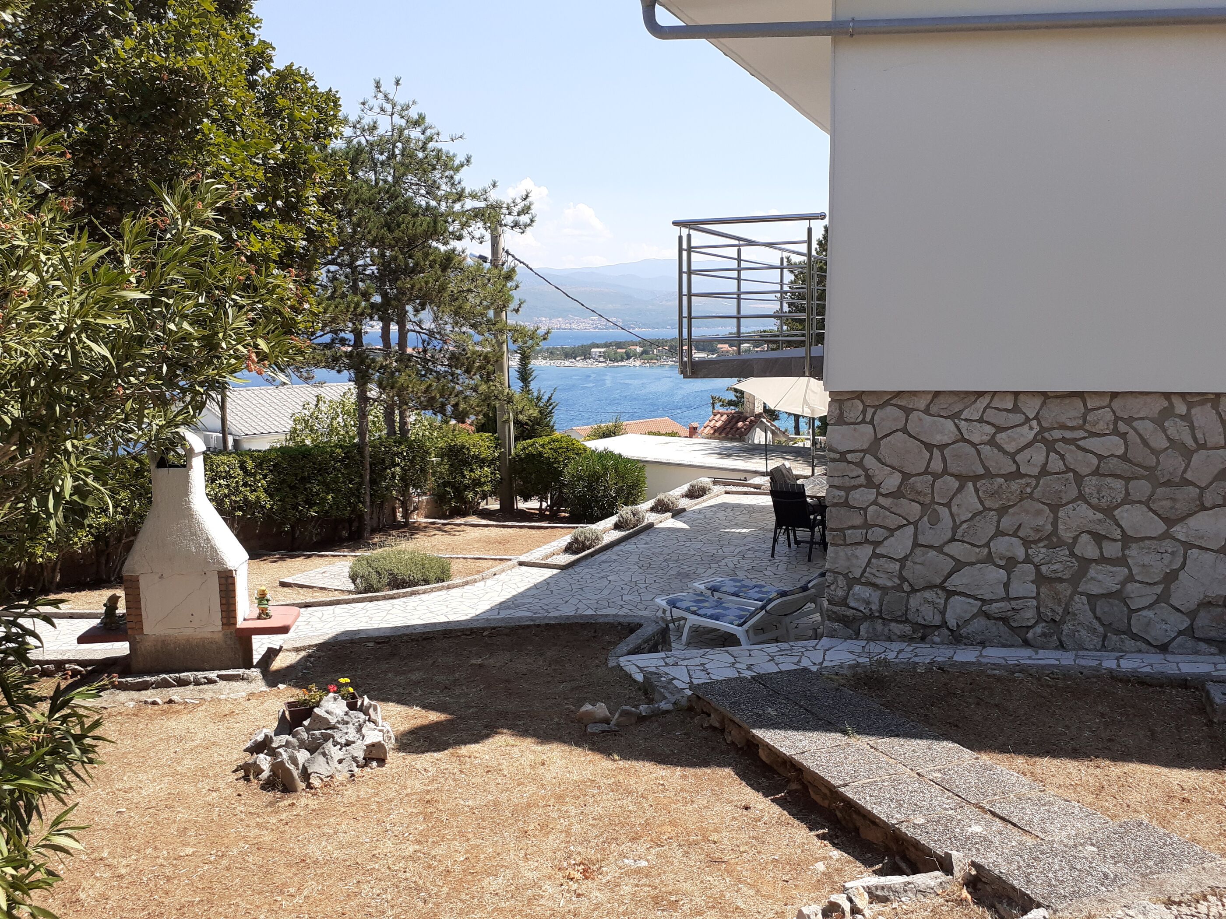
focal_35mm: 27
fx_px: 956
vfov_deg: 51.4
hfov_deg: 65.3
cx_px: 613
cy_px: 460
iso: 40
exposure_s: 1/1387
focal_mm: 3.6
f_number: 1.9
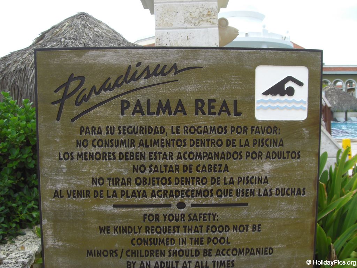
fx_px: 392
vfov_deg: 37.7
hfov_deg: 49.0
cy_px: 134
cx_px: 178
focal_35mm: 38
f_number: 2.7
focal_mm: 6.2
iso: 64
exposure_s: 1/400
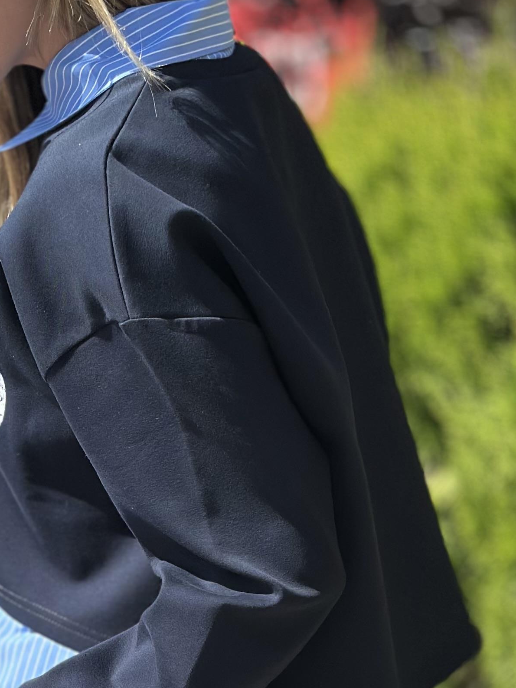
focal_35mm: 122
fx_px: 2424
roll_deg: -0.2
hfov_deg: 12.1
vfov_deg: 16.0
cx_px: 103
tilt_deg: -14.1
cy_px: 570
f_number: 1.78
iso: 100
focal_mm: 6.86
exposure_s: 1/3058
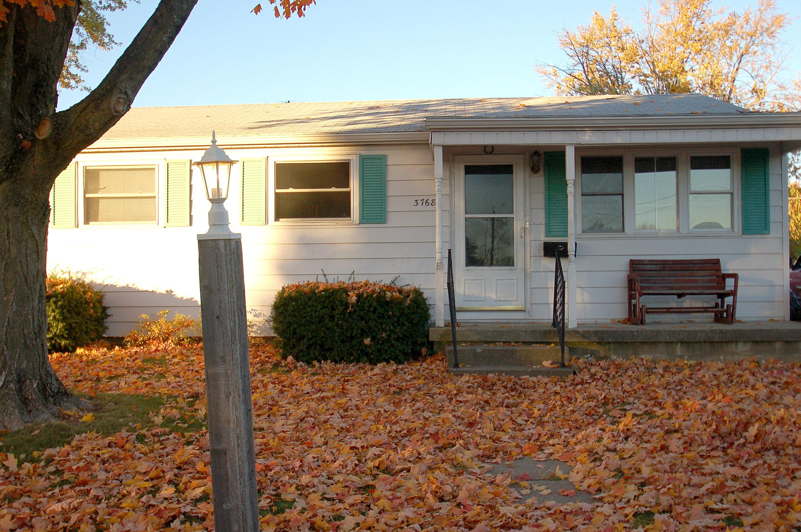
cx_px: 400
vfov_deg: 36.8
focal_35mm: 36
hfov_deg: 53.2
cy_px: 266
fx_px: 800
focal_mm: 24
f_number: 4.5
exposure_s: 1/500
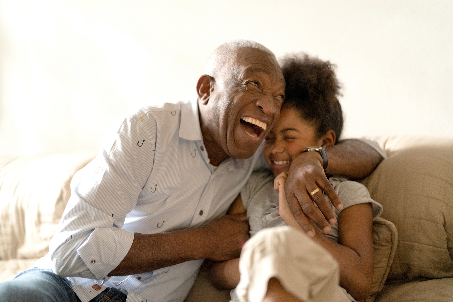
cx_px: 226
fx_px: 629
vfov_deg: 27.0
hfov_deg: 39.6
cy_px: 151
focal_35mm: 50
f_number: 1.4
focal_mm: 50
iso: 1000
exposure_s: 1/200
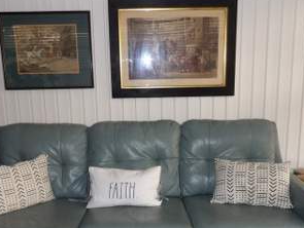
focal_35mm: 39
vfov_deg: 36.3
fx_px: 343
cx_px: 153
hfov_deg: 47.8
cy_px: 161
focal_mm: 4.3
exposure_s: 1/33
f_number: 3.2
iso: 200
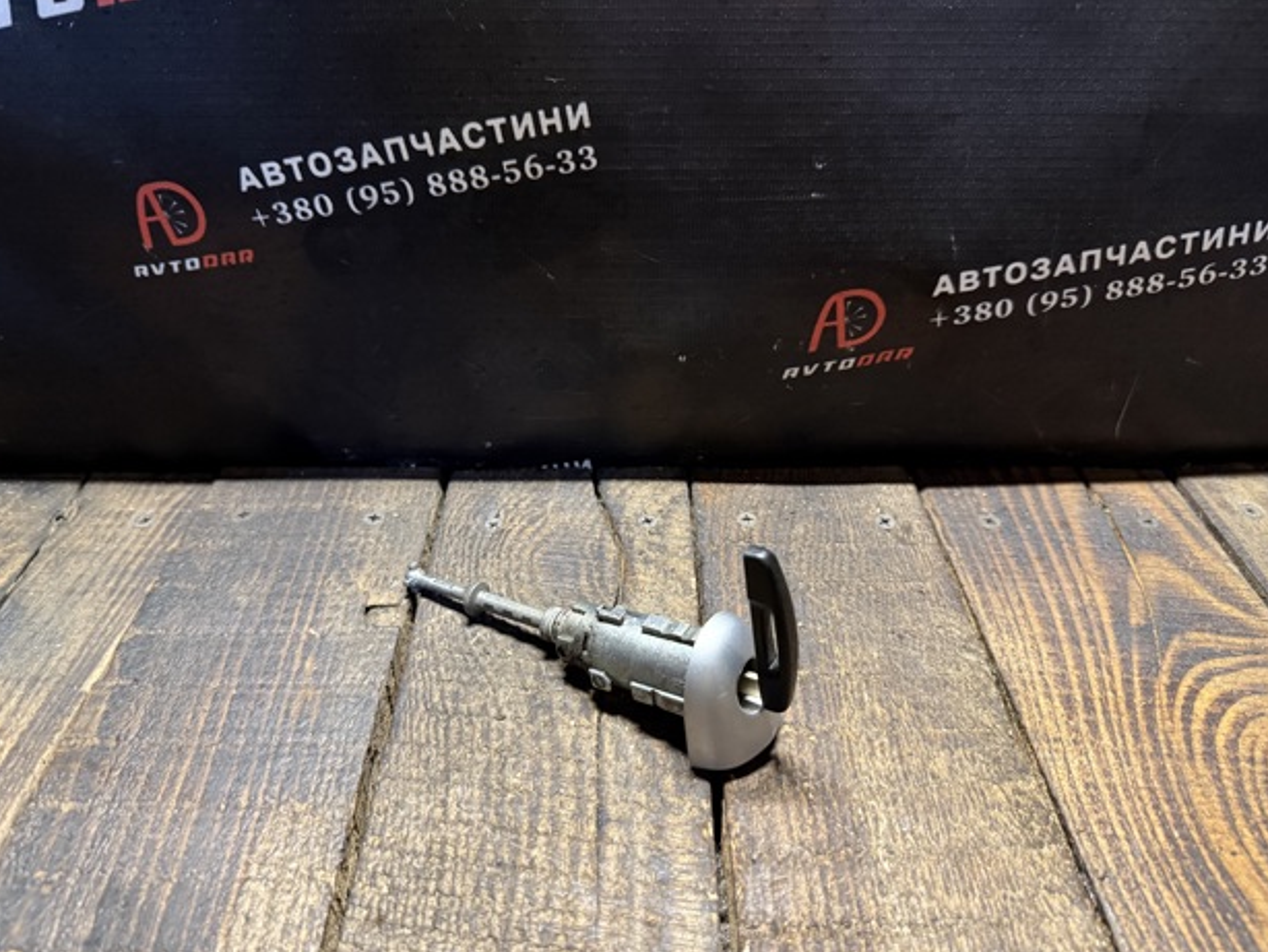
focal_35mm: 25
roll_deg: +0.8
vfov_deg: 54.9
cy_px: 494
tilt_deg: -33.6
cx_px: 617
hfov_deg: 69.4
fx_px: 916
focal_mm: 6.76
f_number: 1.78
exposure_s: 1/33
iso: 640
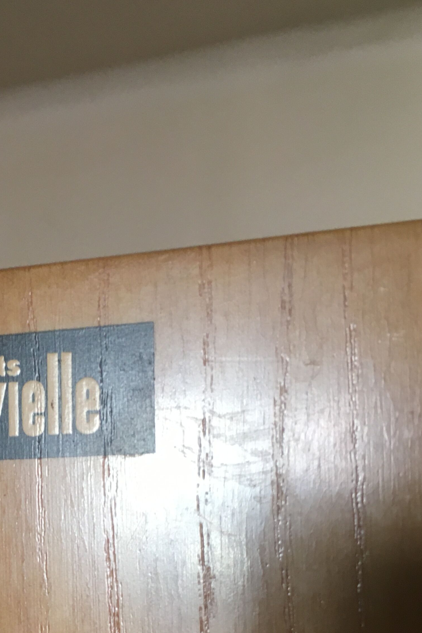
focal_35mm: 54
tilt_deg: -0.1
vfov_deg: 35.5
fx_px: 950
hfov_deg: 24.3
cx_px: 41
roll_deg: -0.1
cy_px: 521
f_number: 2.2
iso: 100
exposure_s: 1/33
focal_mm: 4.15
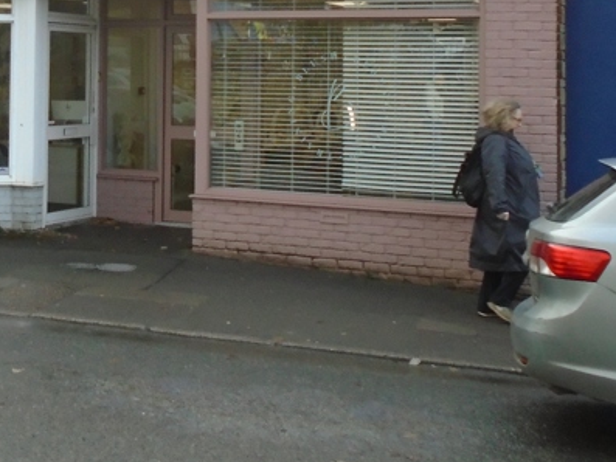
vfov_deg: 21.3
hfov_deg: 28.3
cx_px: 113
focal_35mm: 67
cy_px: 11
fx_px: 1193
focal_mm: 4.6
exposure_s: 1/250
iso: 200
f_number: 3.2
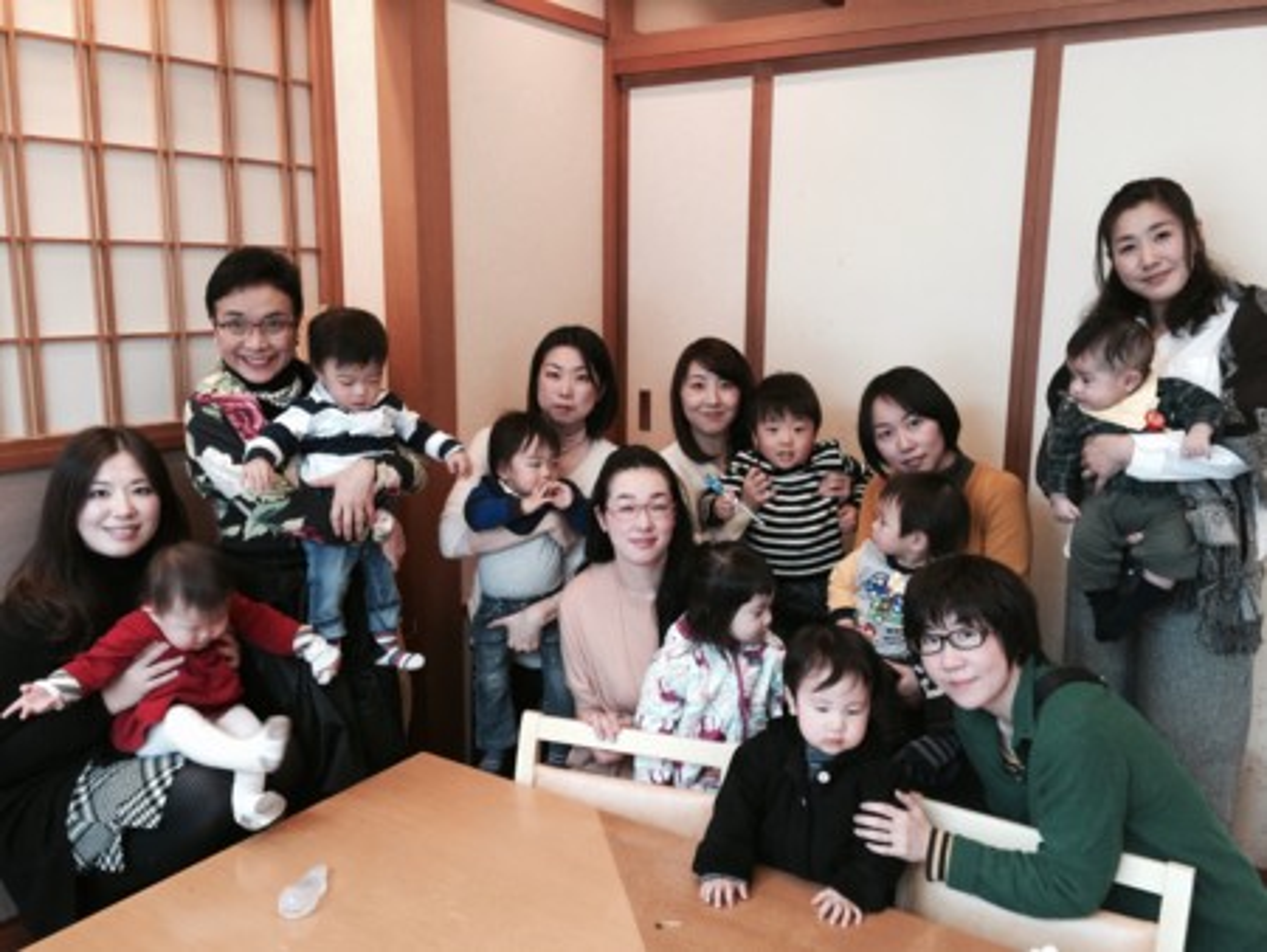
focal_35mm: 29
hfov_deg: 61.6
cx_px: 634
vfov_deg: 48.3
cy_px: 476
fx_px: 1062
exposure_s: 1/15
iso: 40
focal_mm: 4.15
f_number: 2.2
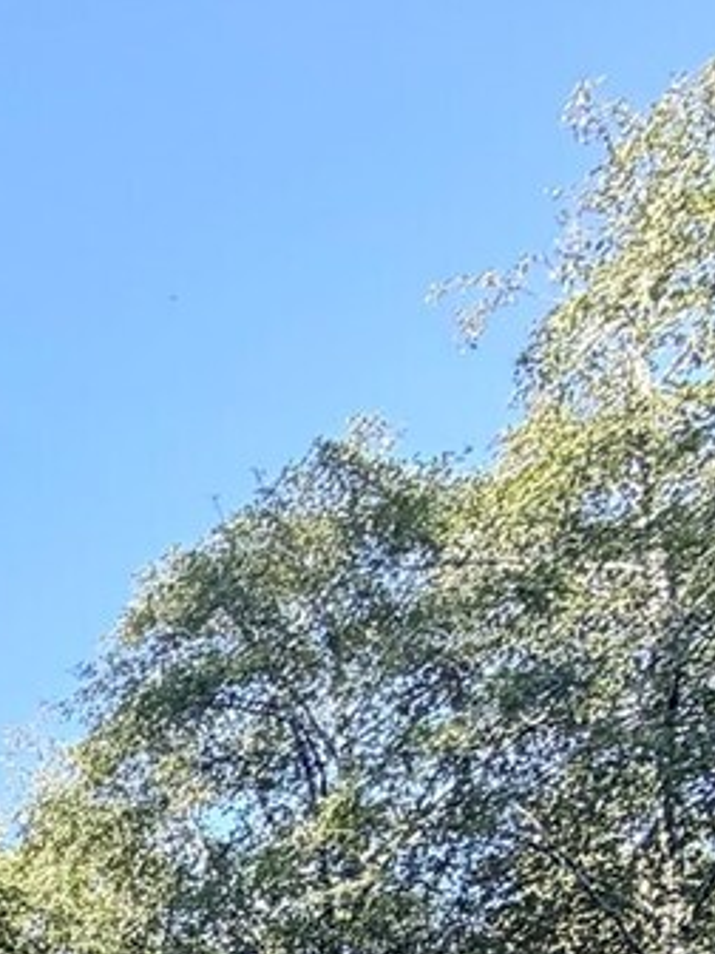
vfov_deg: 21.8
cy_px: 1678
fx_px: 1652
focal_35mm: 60
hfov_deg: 16.9
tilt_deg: +6.9
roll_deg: +0.0
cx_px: -775
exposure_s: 1/502
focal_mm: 2.22
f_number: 2.2
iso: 50
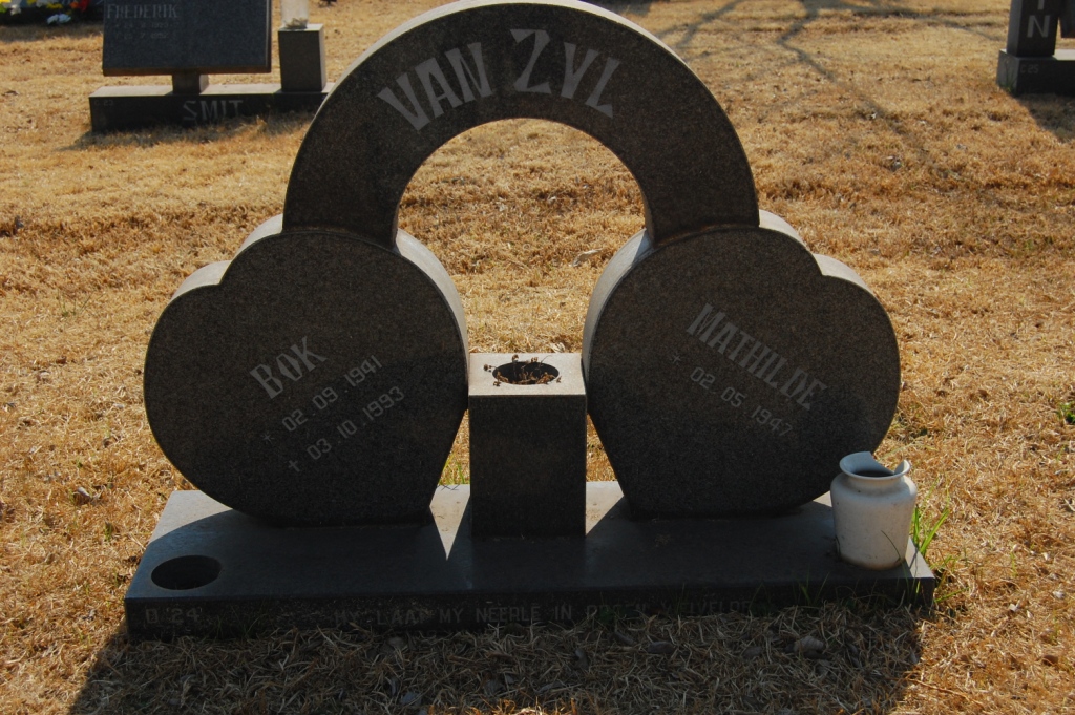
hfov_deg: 42.4
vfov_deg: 28.9
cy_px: 358
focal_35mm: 46
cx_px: 538
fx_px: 1387
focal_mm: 31
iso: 400
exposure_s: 1/1000
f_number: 7.1
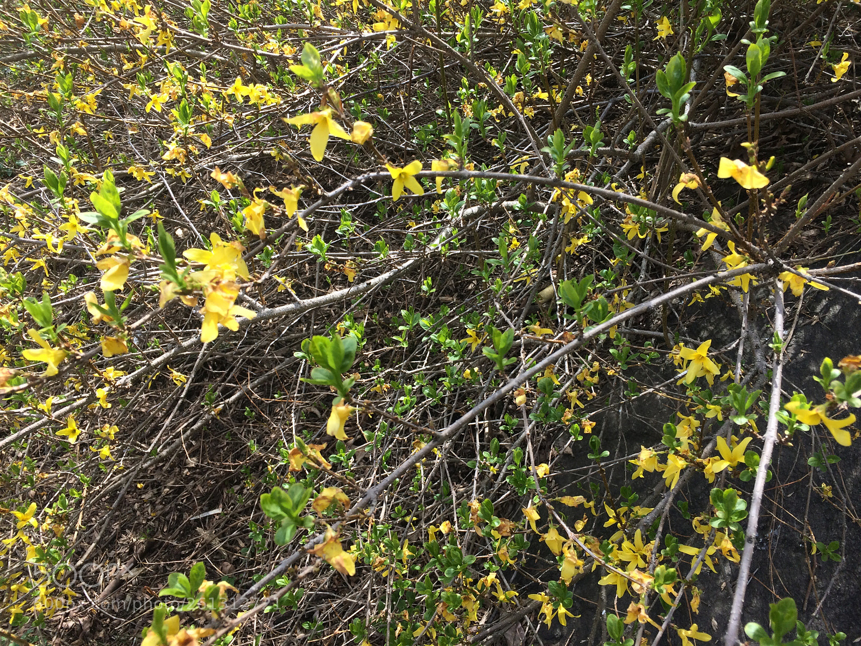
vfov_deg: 48.2
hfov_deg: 61.7
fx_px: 721
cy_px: 323
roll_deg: -4.0
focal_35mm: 29
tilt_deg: -32.8
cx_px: 430
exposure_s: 1/612
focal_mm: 4.15
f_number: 2.2
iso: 32
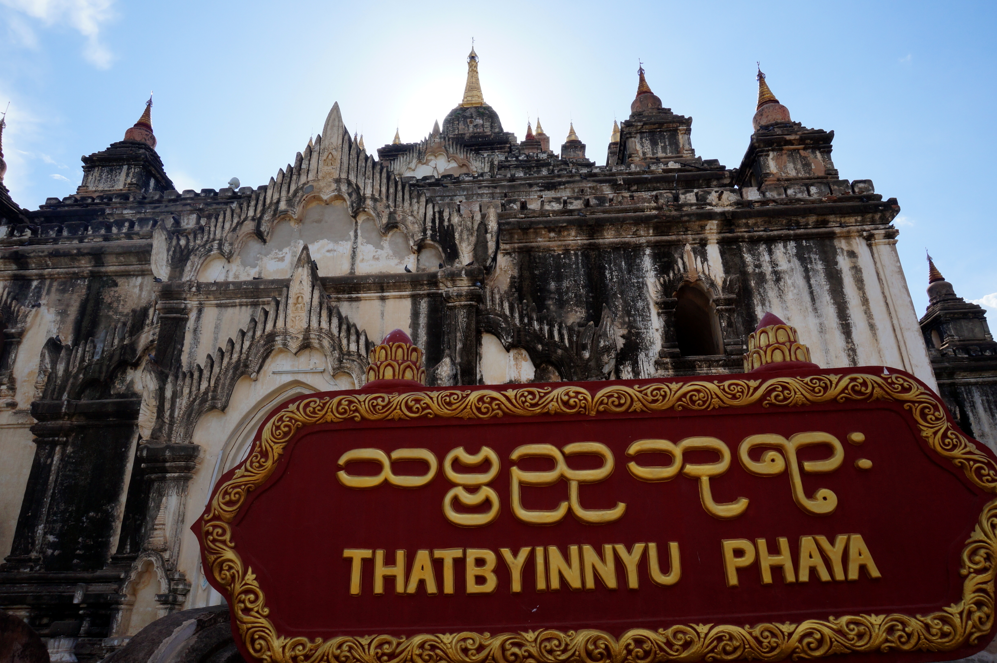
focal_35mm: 24
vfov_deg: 53.0
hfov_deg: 73.8
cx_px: 498
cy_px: 332
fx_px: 664
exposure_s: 1/160
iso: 200
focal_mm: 16
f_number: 16
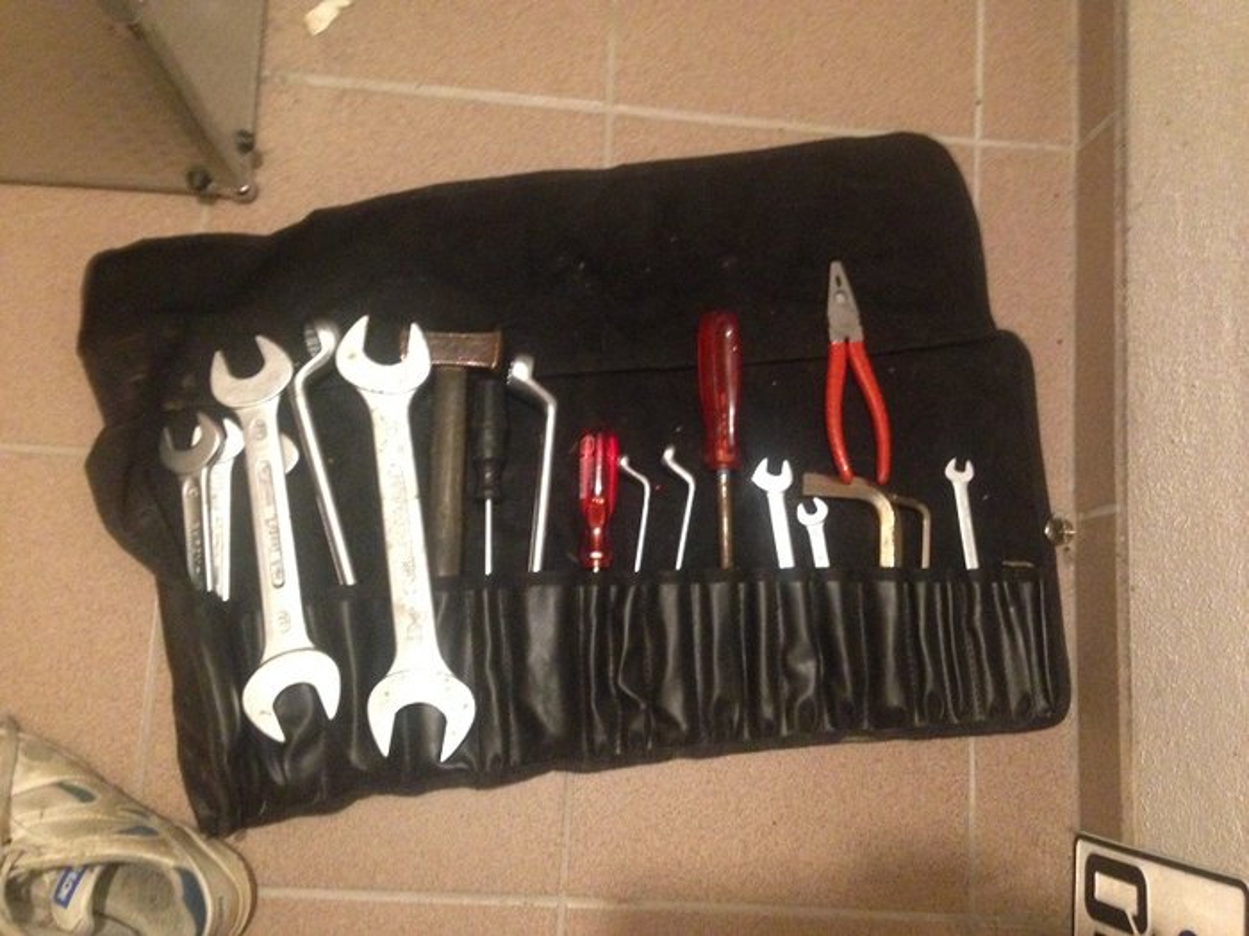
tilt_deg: -82.2
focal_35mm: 33
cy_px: 468
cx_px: 624
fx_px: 1191
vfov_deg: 42.9
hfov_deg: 55.4
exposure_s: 1/15
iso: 500
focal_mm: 4.12
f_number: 2.4
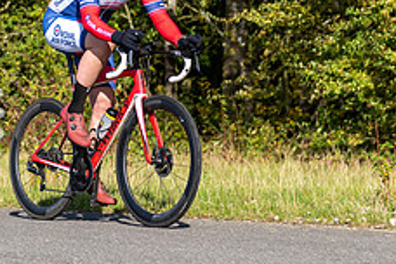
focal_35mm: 158
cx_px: 111
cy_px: 27
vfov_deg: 8.7
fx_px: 1738
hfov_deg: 13.0
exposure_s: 1/2500
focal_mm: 62
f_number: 2.8
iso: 160
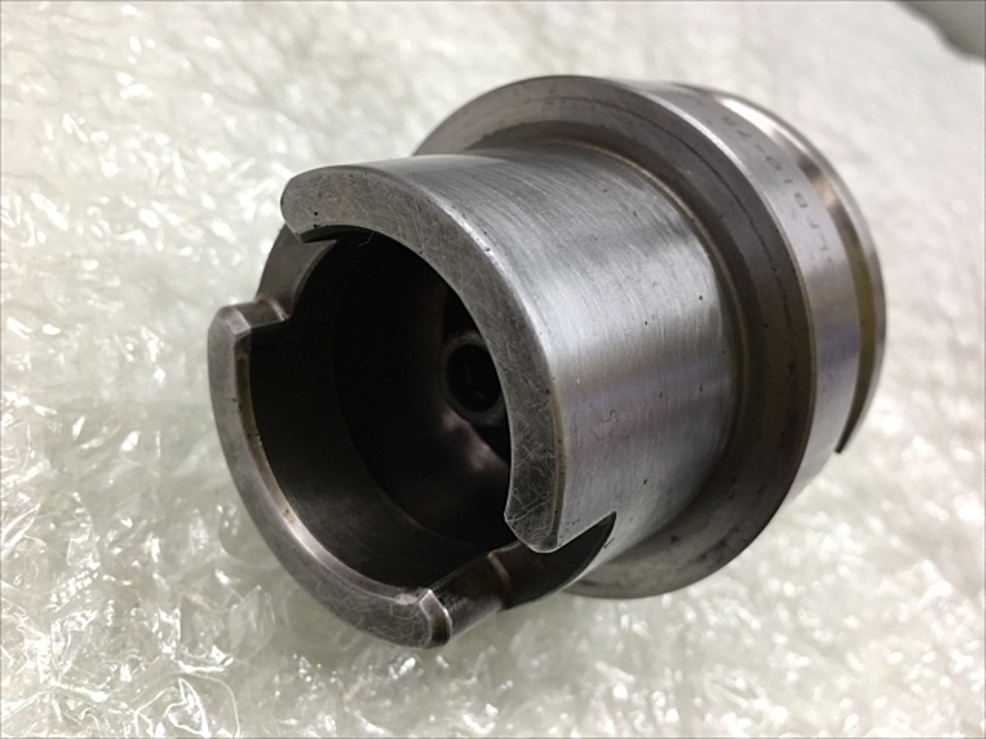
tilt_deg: -41.0
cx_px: 493
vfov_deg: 48.2
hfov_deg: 61.7
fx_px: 826
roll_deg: -41.1
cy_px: 370
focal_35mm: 29
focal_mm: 4.15
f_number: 2.2
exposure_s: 1/50
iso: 25
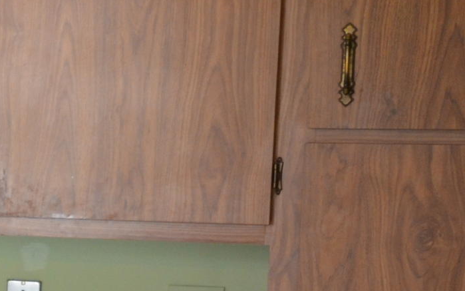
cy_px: 307
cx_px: -293
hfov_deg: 14.5
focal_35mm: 131
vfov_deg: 9.9
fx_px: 1660
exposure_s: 1/40
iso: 800
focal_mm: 20
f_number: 4.5
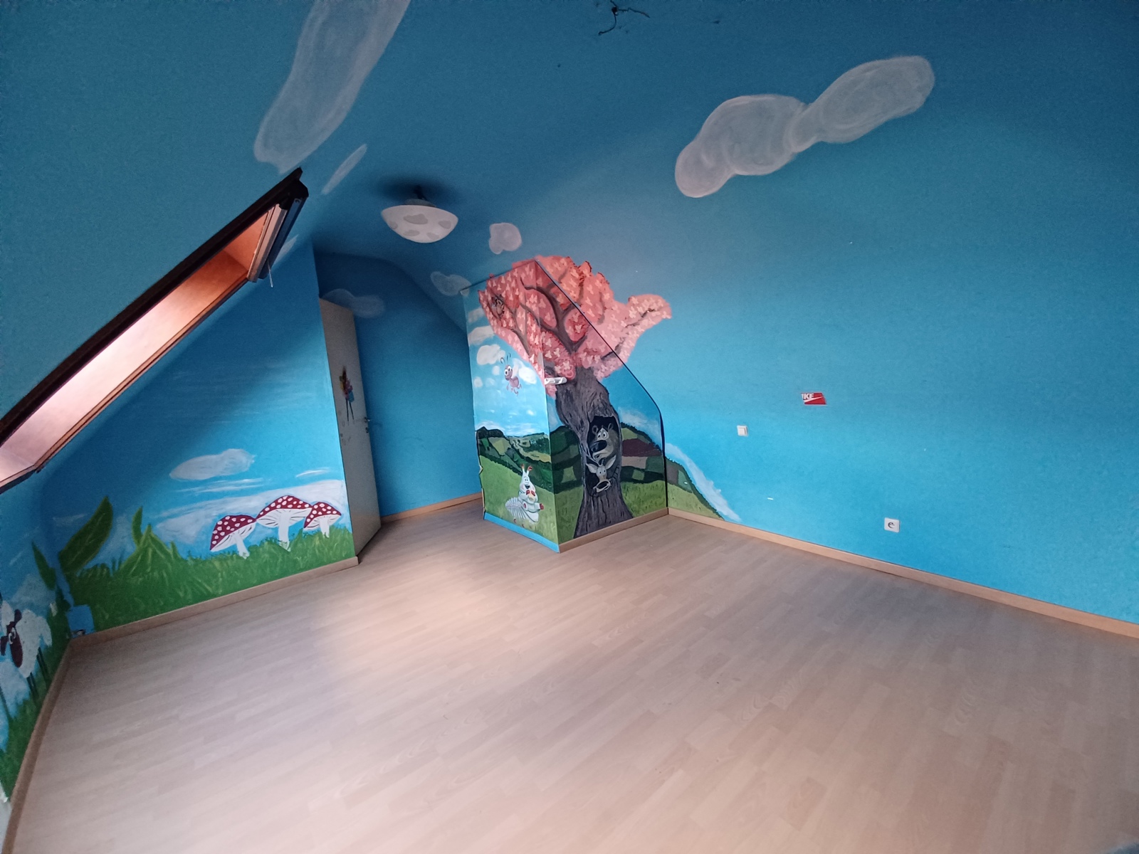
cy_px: 427
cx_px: 570
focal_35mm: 13
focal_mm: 1.42
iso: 160
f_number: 2.2
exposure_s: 1/33.3
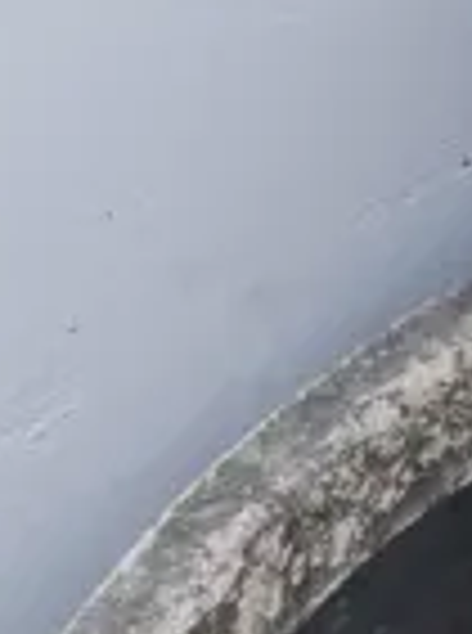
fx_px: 6648
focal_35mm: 364
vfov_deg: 5.4
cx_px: 1663
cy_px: 1106
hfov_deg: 3.9
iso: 250
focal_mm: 25
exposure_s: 1/60
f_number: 5.3
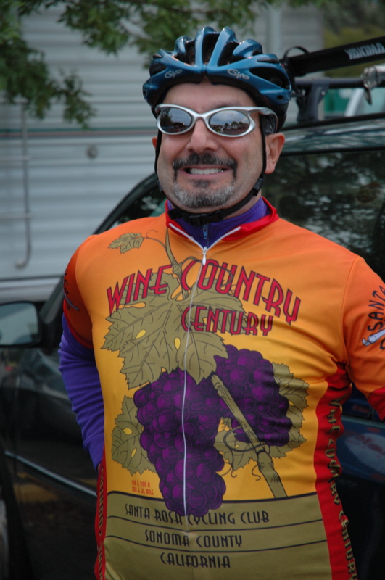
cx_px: 192
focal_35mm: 105
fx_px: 1689
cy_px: 290
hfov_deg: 13.0
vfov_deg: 19.5
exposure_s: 1/60
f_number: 4.5
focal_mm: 70
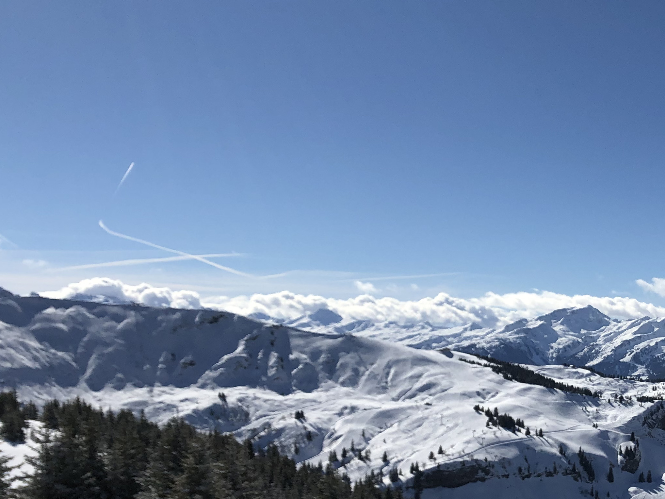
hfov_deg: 33.0
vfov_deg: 26.2
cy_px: 378
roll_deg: +1.0
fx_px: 1057
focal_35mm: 55
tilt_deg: -4.6
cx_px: 608
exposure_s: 1/6944
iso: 25
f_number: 1.8
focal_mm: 4
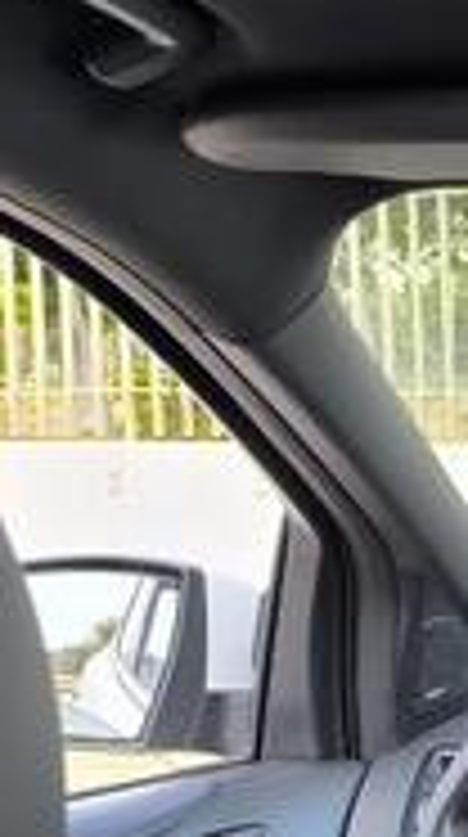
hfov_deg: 11.3
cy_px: 565
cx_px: 1143
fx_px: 1950
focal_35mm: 88
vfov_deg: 24.1
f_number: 1.65
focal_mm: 6.14
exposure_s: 1/120
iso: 50
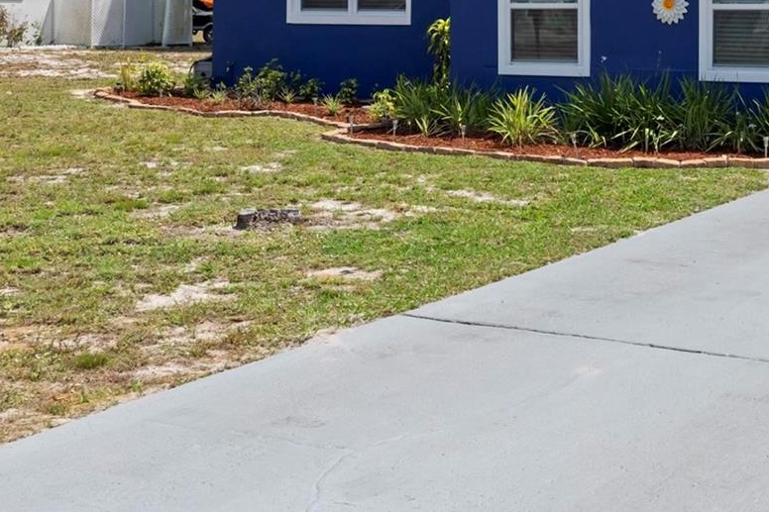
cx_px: 596
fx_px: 1409
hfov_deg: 29.9
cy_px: 17
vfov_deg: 20.1
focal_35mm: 66
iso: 800
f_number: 8
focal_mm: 32
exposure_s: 1/2500
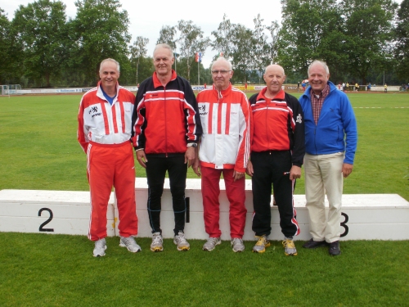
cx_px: 204
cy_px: 154
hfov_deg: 51.4
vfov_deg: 39.7
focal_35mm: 36
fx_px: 425
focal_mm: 6.3
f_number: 5.6
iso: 100
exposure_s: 1/80
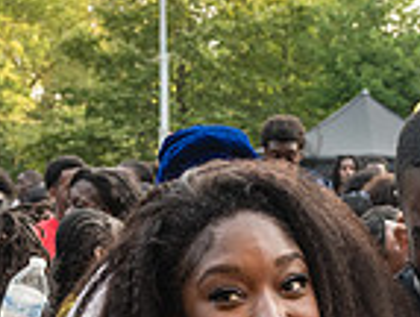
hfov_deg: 18.6
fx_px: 1277
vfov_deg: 13.5
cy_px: 442
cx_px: 305
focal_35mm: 105
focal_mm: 27
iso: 1000
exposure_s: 1/320
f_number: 4.5
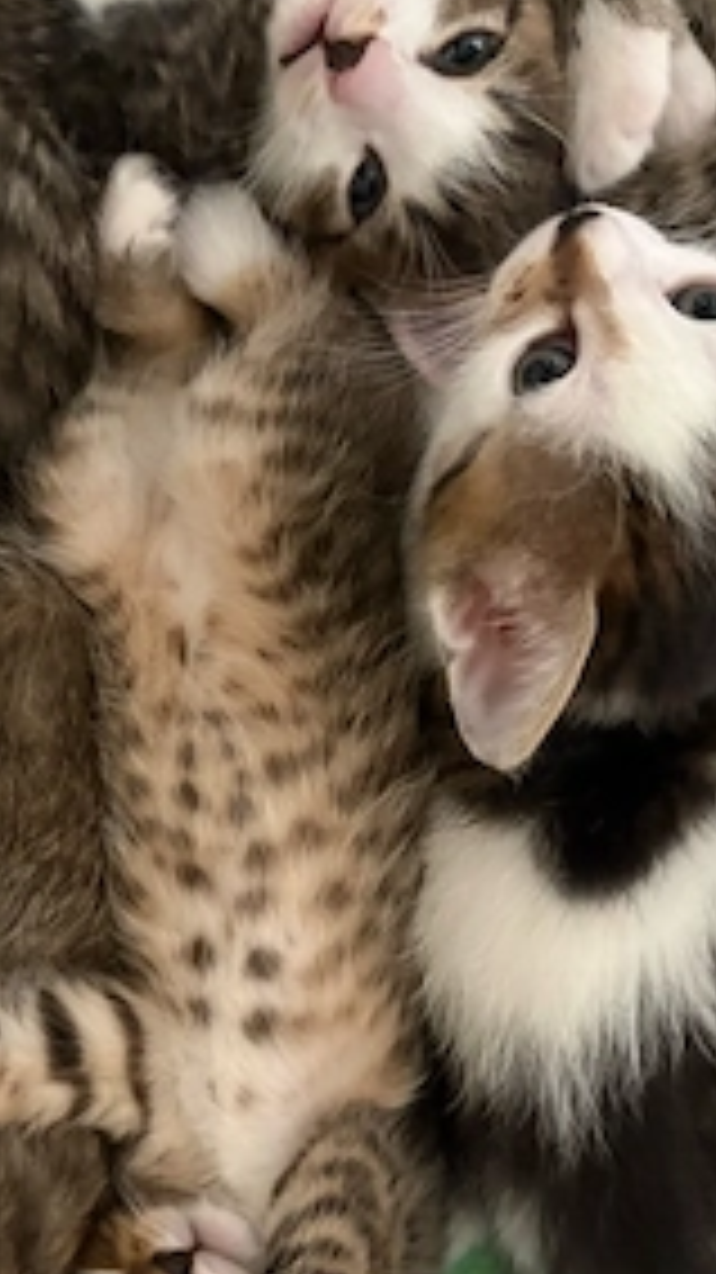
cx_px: 216
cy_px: 864
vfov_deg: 49.5
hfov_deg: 29.4
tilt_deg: -78.0
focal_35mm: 40
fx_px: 1351
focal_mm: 5.96
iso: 800
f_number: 1.6
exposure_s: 1/30
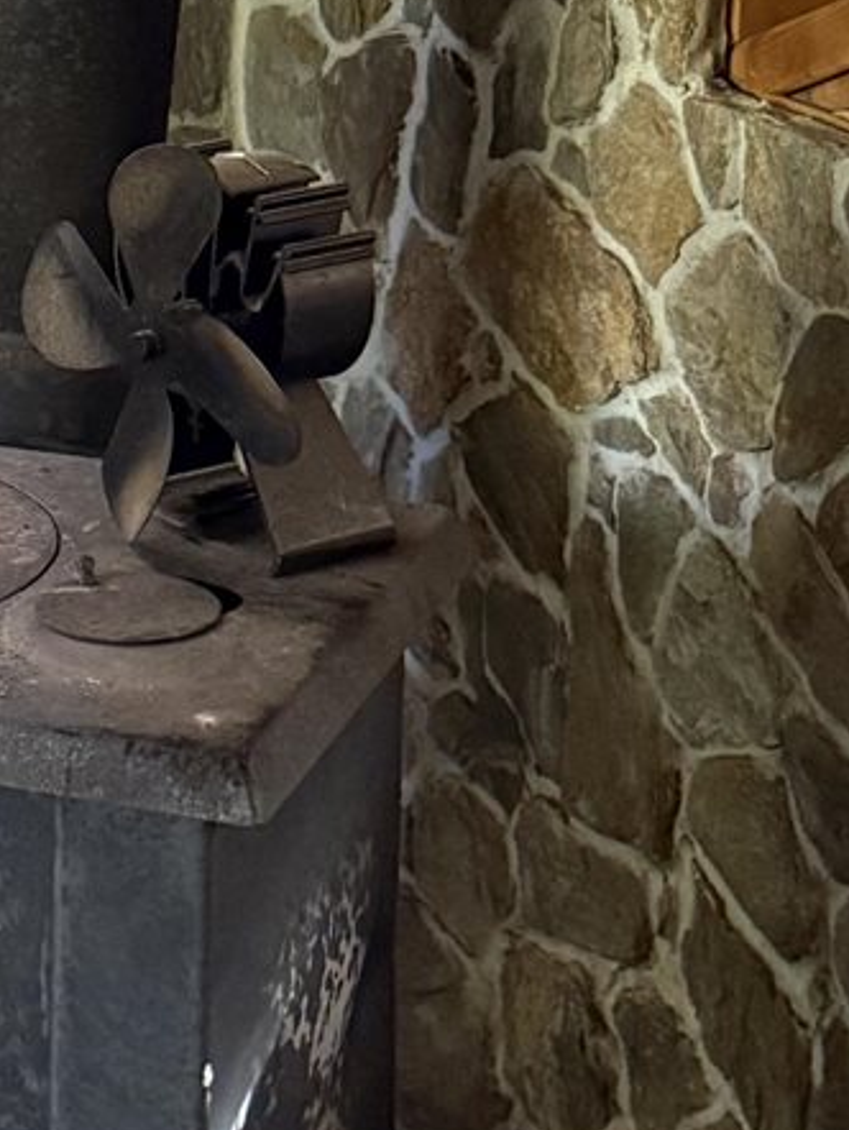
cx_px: -84
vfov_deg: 15.5
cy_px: 64
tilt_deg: -13.2
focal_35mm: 125
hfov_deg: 11.7
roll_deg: -0.8
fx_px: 4084
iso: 800
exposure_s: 1/60
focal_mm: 6.76
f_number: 1.78
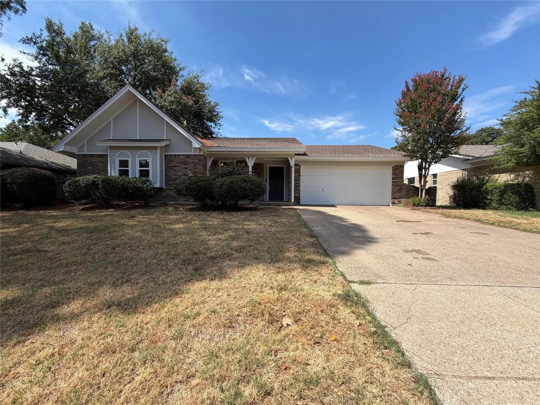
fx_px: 218
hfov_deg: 102.1
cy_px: 202
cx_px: 270
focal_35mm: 14
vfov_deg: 85.7
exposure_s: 1/770
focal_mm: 2.22
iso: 25
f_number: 2.2
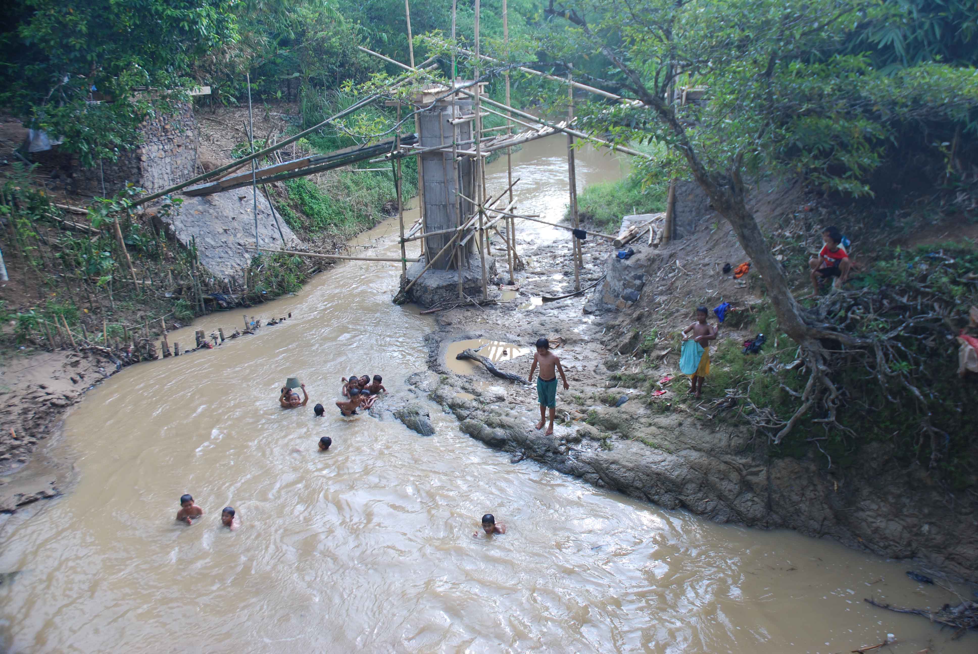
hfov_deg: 67.3
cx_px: 489
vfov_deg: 48.0
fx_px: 734
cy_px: 327
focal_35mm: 27
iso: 140
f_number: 5.6
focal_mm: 18
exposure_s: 1/125
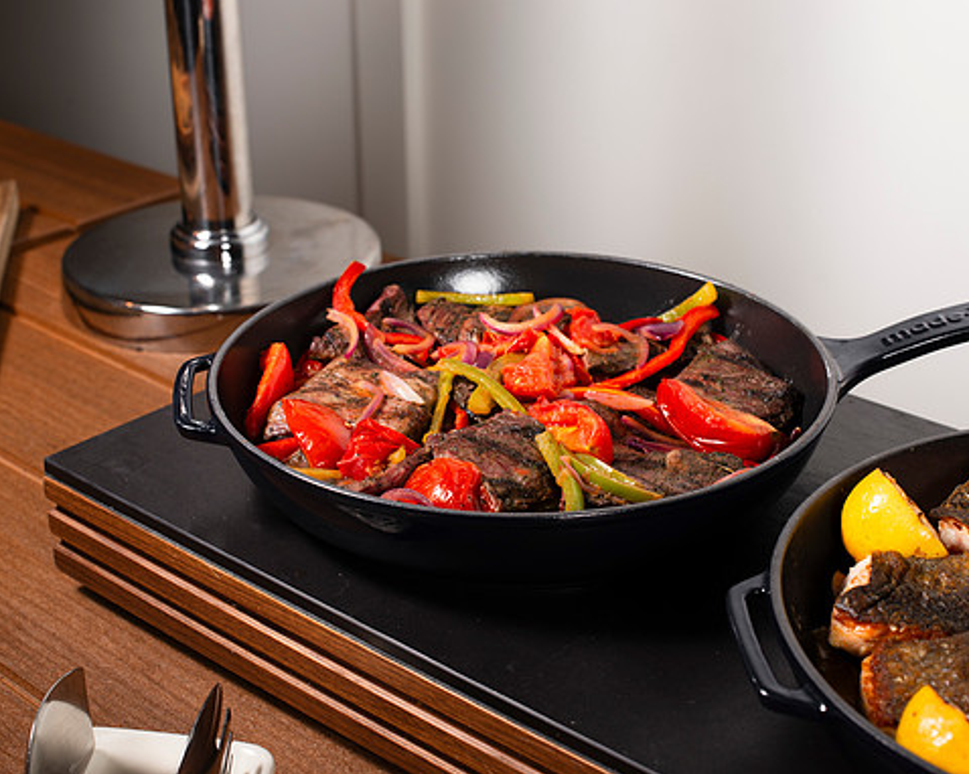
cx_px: 521
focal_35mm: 57
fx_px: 1634
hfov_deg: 33.0
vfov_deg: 26.7
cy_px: 390
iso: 200
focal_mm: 50
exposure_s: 1/200
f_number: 7.1
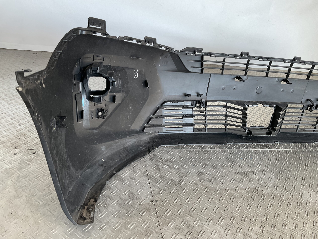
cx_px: 159
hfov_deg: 61.7
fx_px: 266
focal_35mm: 29
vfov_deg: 48.2
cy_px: 120
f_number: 1.8
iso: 50
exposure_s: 1/50
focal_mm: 3
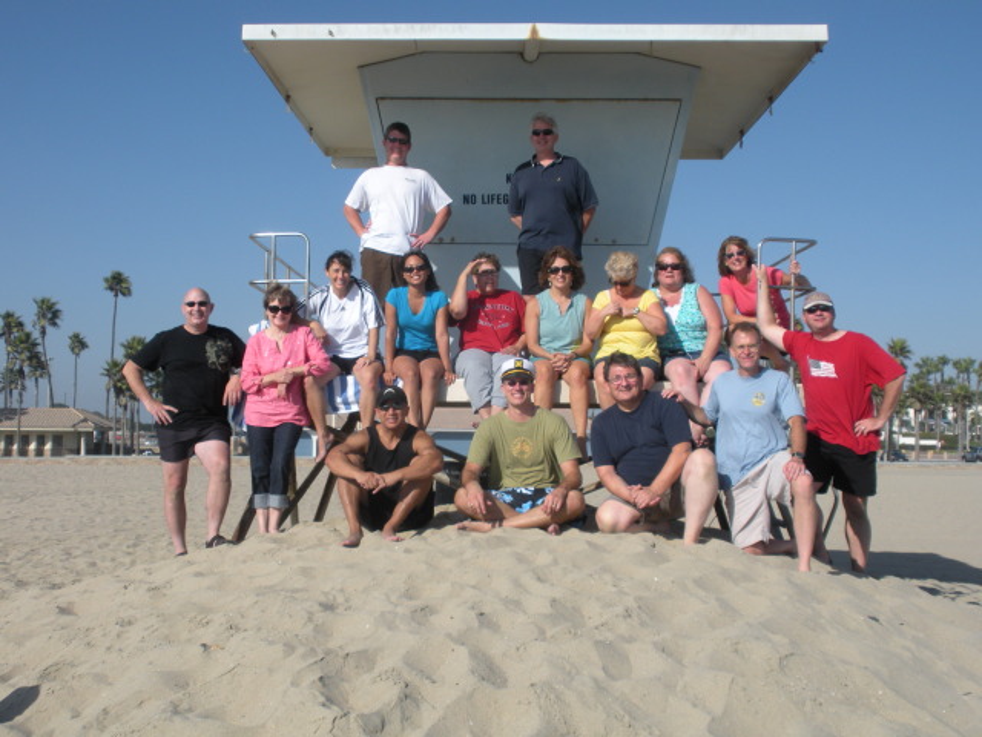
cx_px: 491
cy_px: 368
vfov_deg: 32.9
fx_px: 1248
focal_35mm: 44
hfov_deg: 42.9
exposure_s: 1/817
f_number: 4
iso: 64
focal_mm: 7.7
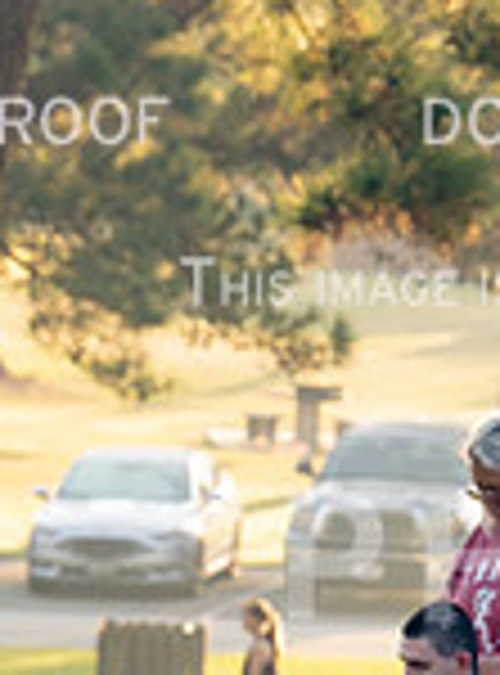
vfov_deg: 3.4
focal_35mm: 592
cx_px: 439
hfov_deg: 2.5
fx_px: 11500
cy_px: 421
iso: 1000
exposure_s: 1/800
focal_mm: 102
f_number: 5.6
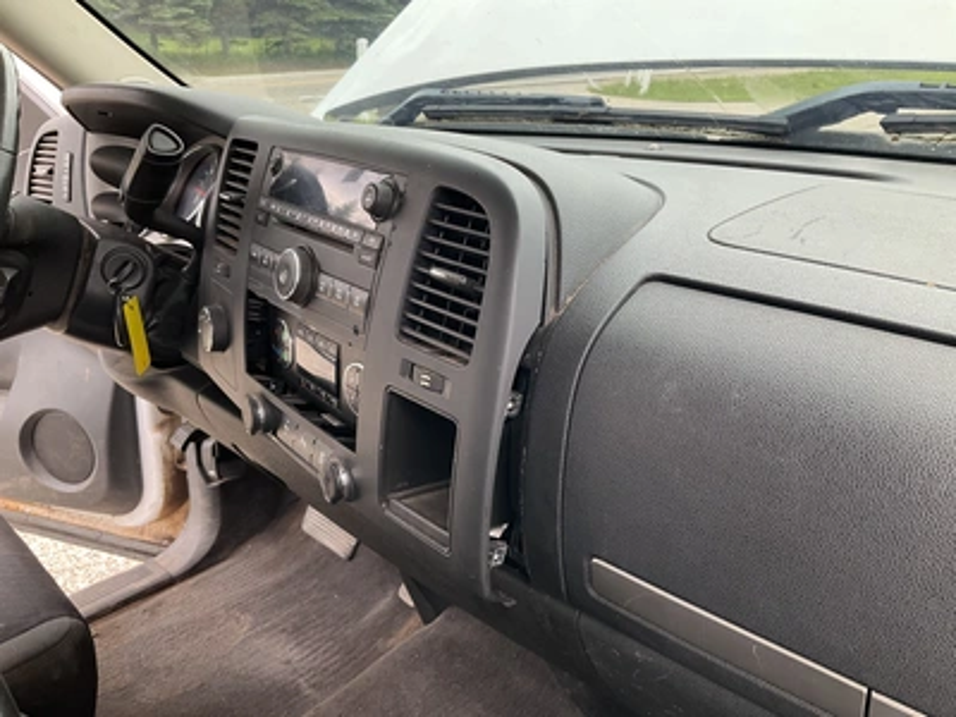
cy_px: 358
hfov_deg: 61.7
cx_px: 478
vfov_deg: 48.2
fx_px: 801
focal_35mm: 29
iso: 64
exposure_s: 1/122
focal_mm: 3
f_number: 1.8
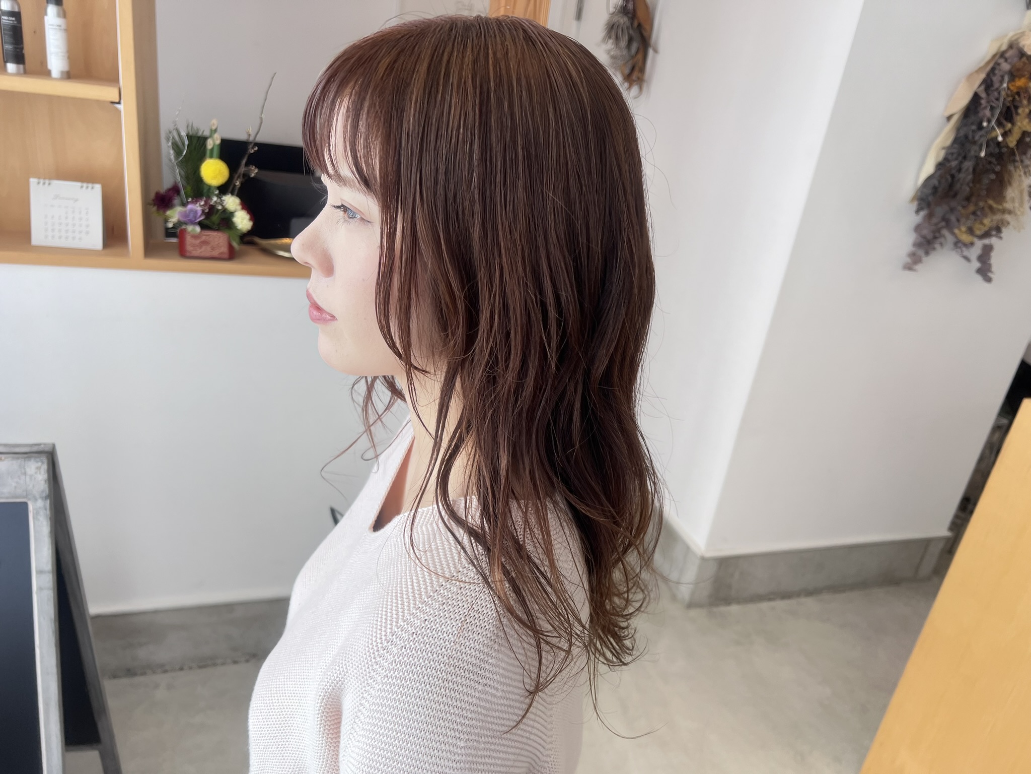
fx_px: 774
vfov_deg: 53.1
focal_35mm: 26
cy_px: 387
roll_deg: -8.9
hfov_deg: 67.3
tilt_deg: -23.2
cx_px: 516
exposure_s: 1/273
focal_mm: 5.7
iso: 40
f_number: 1.5
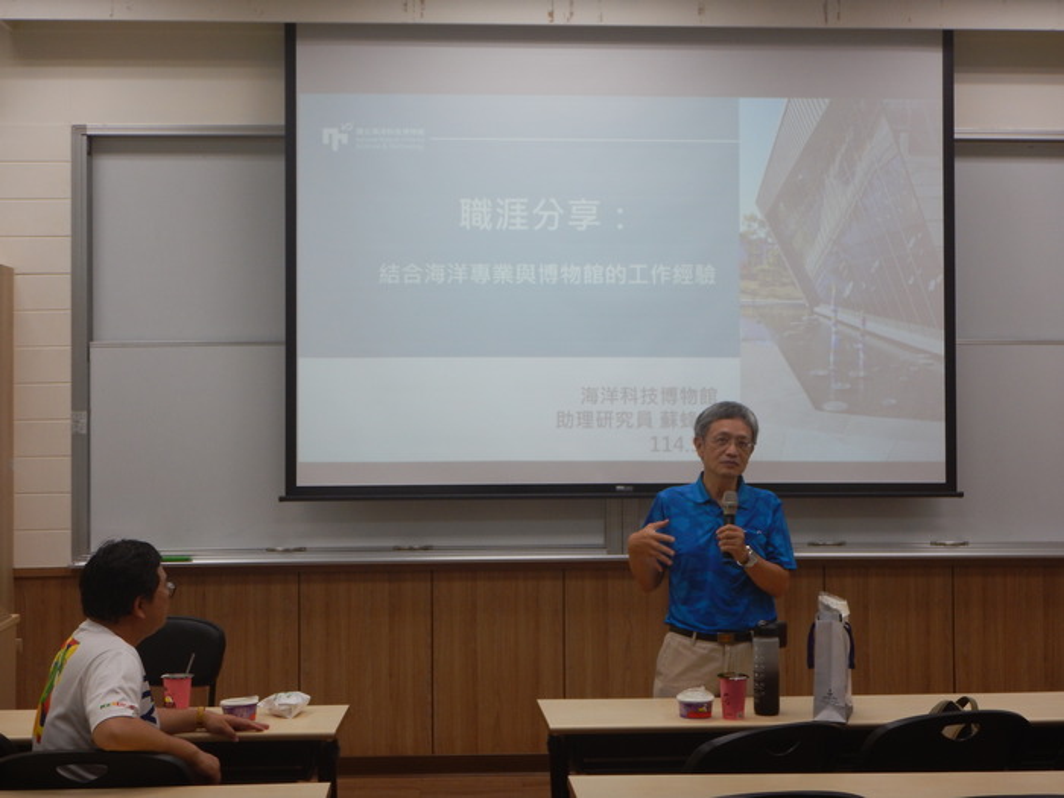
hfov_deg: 36.8
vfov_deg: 28.0
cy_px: 399
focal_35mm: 52
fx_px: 1598
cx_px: 532
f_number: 4.3
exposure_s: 1/40
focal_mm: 9.2
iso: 125
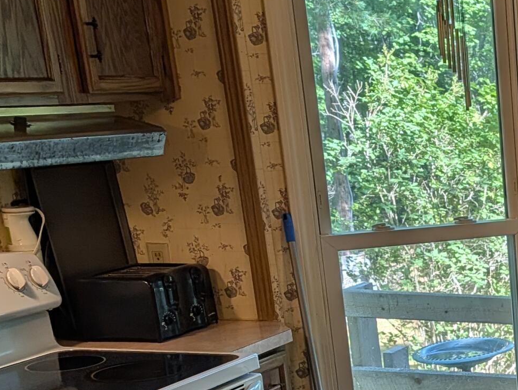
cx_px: 770
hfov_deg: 22.0
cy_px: 424
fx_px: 1109
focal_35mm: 74
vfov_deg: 19.2
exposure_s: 1/120
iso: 65
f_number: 1.68
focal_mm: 6.9
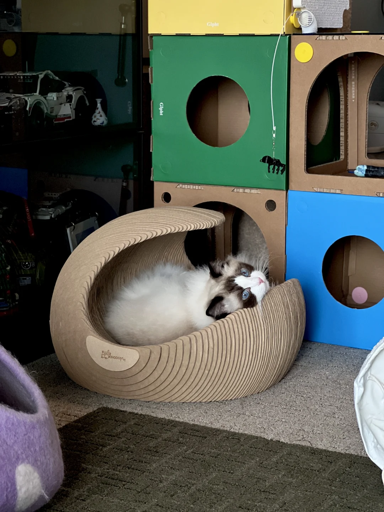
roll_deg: +0.3
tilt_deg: -10.0
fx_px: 1139
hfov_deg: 19.1
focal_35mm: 77
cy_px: 256
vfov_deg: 25.3
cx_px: 192
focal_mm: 9
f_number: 2.8
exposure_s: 1/40
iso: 250
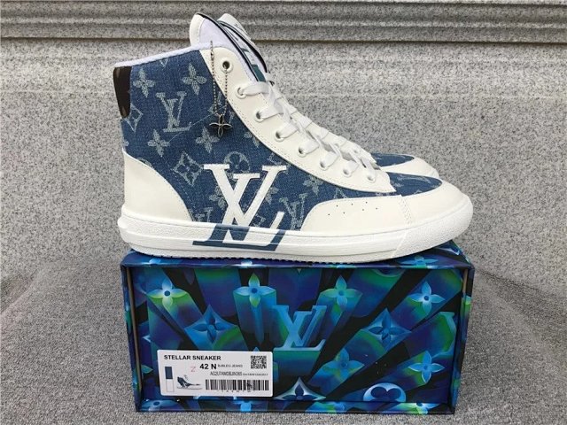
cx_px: 284
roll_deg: -0.2
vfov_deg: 45.4
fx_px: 508
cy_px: 212
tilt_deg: -17.2
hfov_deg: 58.4
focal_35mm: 31
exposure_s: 1/108
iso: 25
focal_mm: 3.3
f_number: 2.4
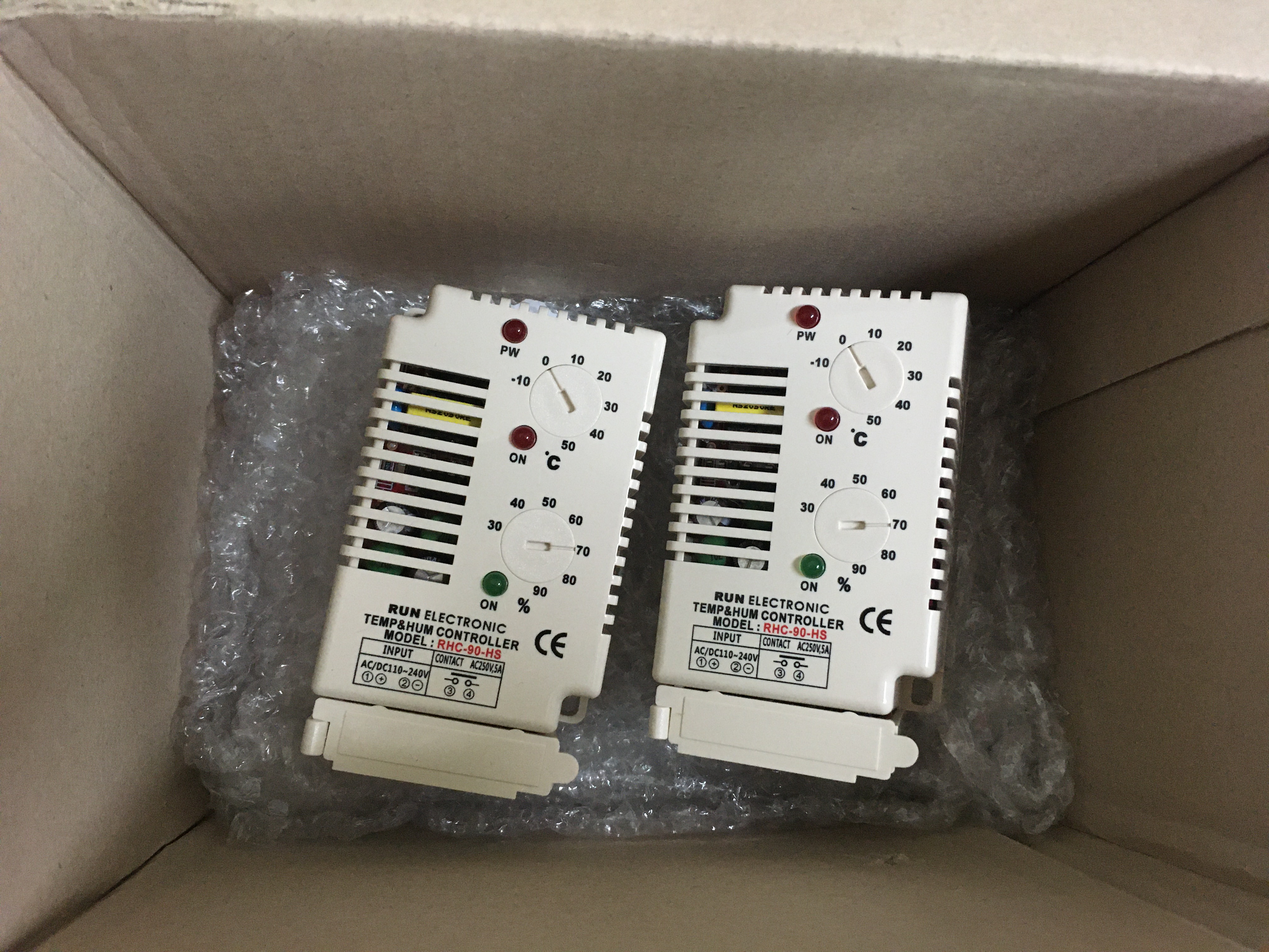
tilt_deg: -80.2
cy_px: 476
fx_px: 1063
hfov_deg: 61.7
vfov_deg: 48.2
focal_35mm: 29
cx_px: 634
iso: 200
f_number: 2.2
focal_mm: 4.15
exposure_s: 1/30
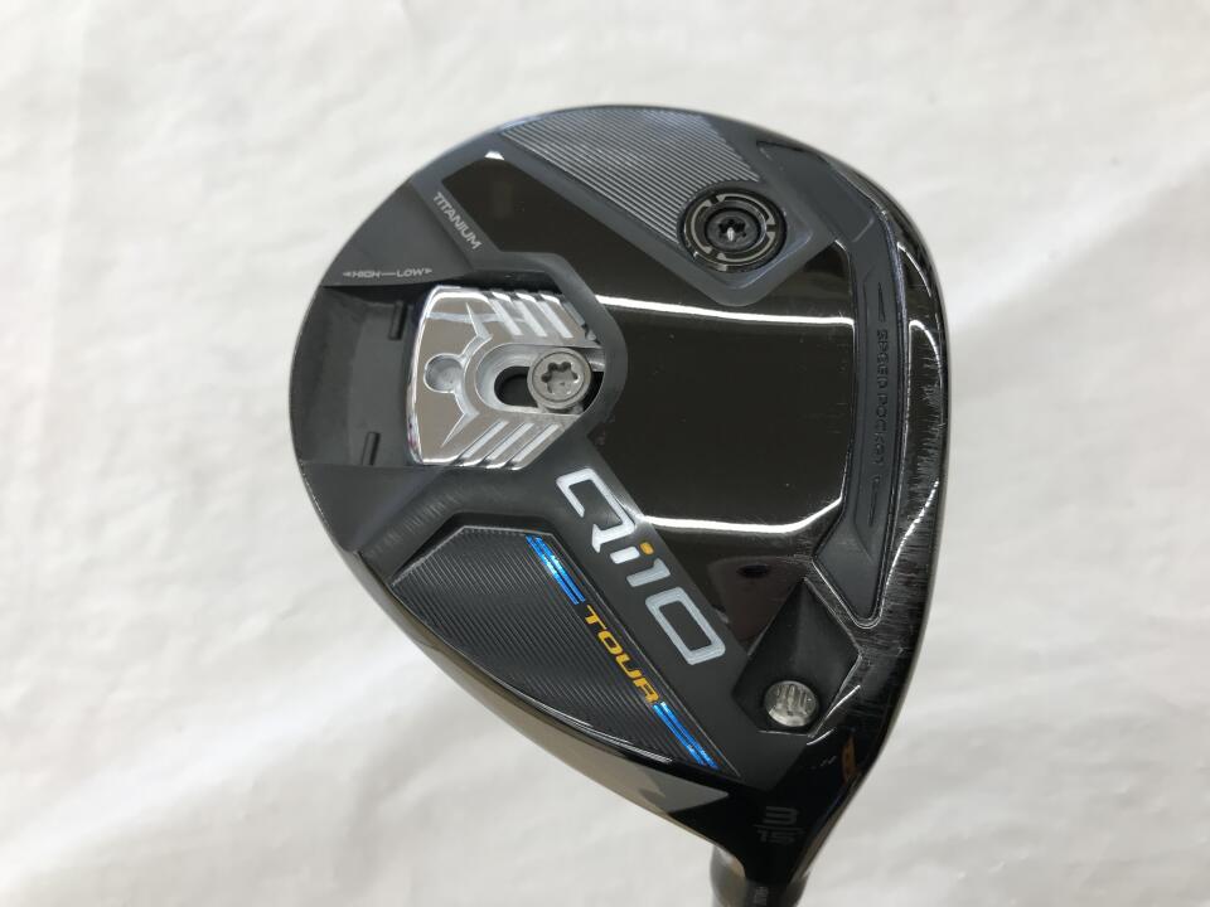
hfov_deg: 63.4
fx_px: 979
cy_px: 454
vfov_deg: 49.7
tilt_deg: -66.1
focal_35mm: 28
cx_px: 605
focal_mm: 3.99
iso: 40
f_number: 1.8
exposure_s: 1/100
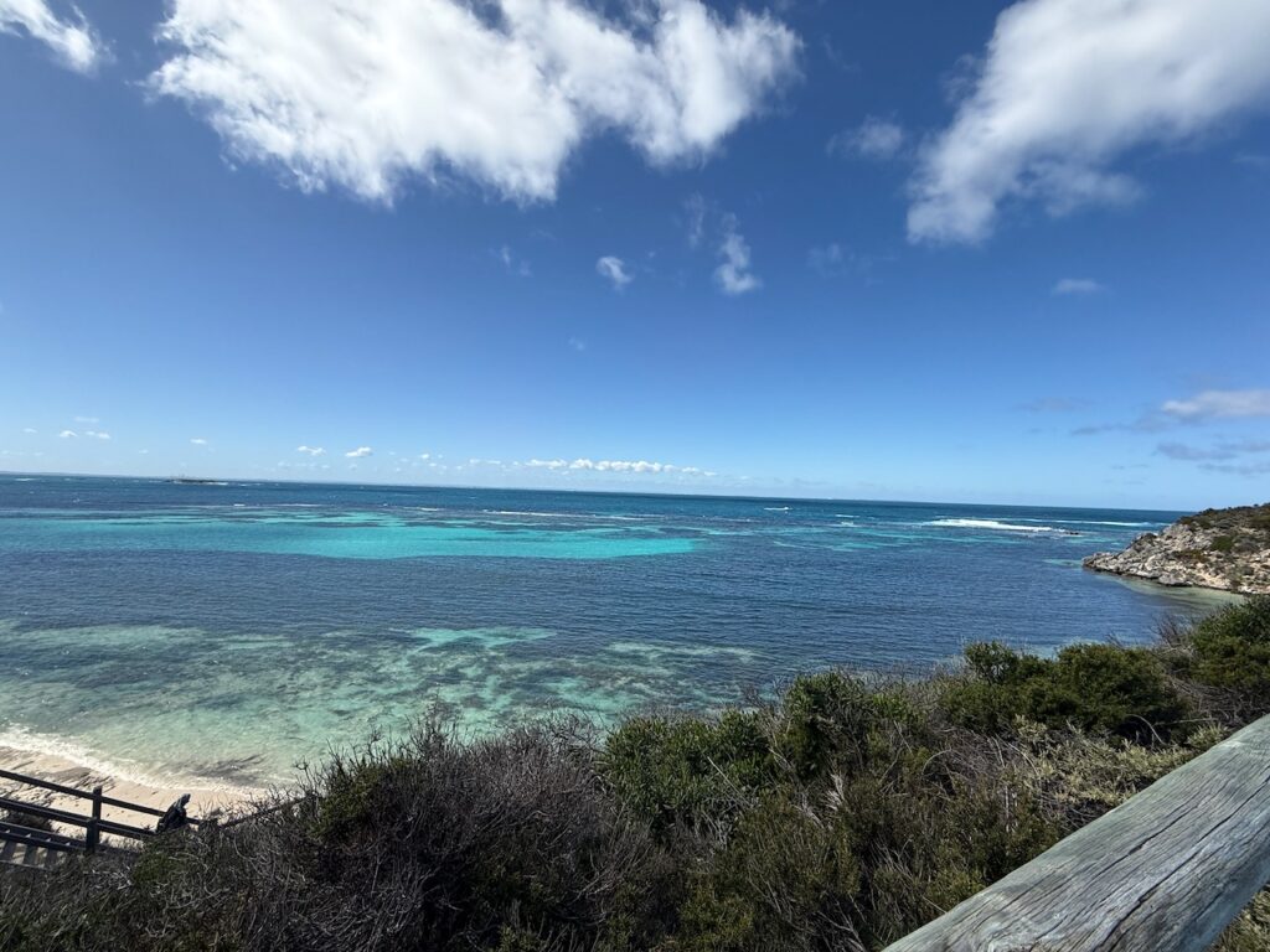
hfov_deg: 102.1
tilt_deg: +3.2
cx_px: 635
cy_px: 476
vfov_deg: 85.7
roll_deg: -2.2
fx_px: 514
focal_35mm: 14
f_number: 2.2
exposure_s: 1/2410
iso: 50
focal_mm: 2.22
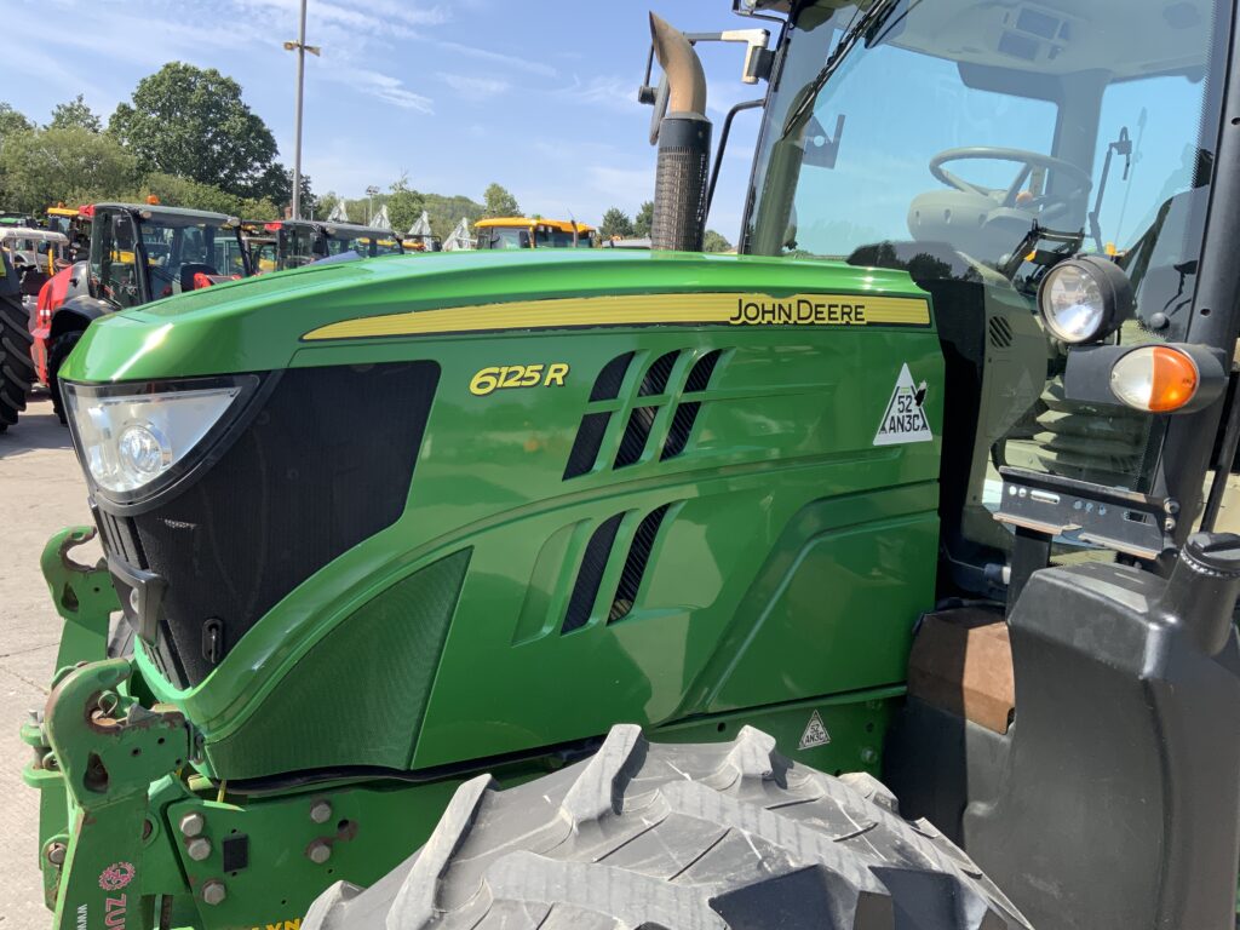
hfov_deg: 61.7
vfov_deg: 48.2
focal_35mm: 29
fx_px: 1039
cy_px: 465
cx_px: 620
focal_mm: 3
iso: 16
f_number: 1.8
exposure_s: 1/749
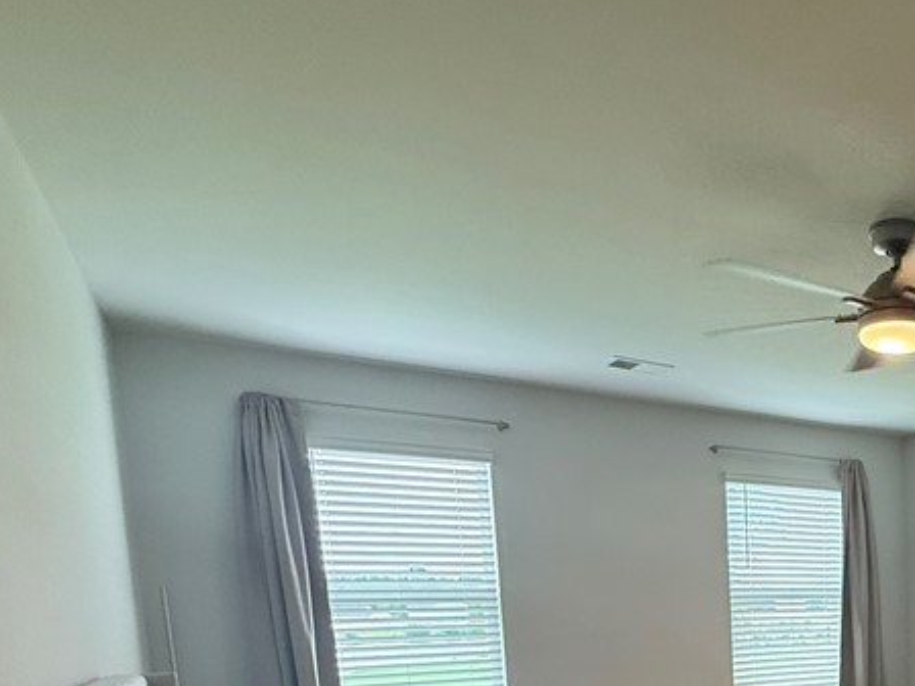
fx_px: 846
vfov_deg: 38.4
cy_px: 708
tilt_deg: -7.4
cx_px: 895
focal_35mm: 32
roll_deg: +0.9
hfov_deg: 48.0
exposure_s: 1/120
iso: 320
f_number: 2.2
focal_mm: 2.22
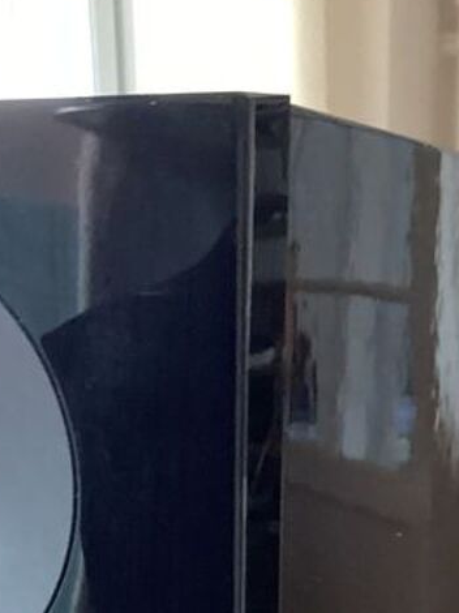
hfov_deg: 16.8
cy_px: 745
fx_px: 1557
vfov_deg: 20.7
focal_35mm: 88
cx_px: 194
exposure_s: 1/30
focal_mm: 3.3
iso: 400
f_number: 2.4
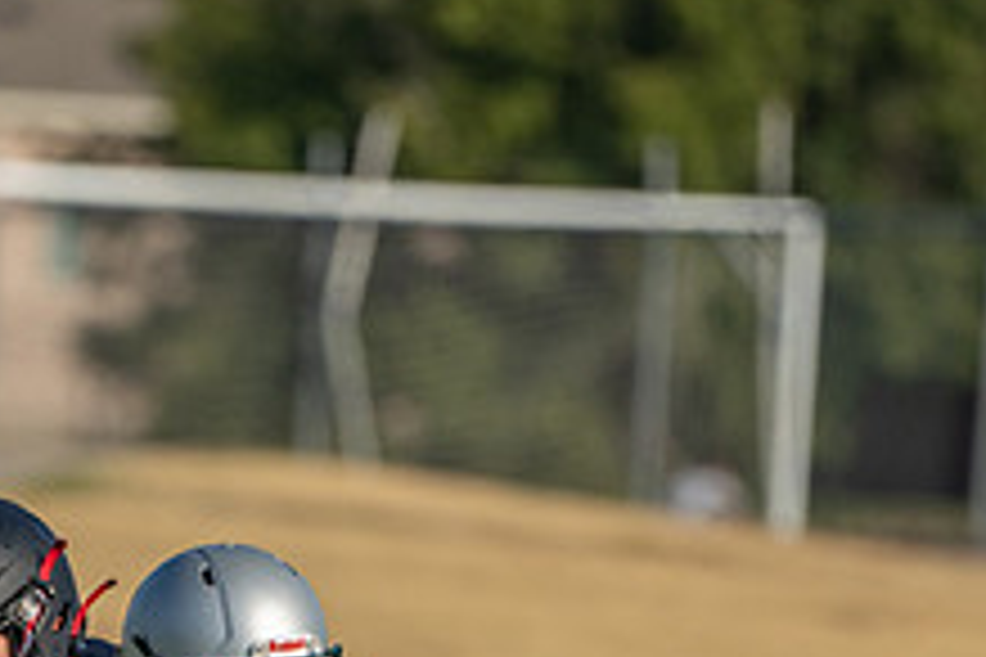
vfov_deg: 0.9
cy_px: 932
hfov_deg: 1.4
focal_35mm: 1449
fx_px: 39683
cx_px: 88
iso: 125
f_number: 5.6
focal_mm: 400
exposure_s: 1/1250
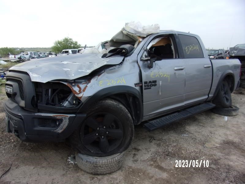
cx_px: 122
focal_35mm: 24
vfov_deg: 56.8
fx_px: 170
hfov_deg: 71.6
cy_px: 92
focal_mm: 4.3
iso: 80
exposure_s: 1/220
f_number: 3.3
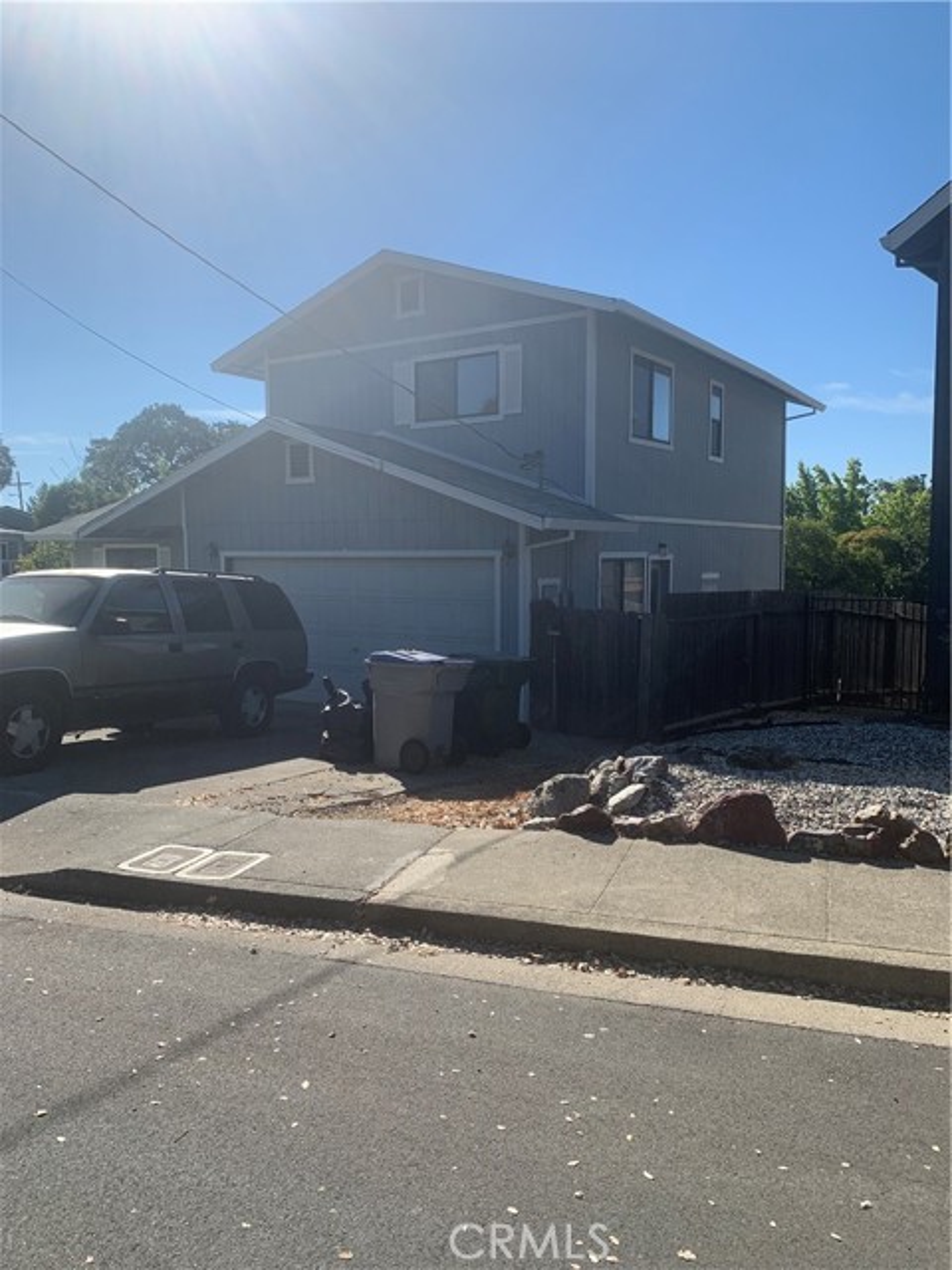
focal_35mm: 26
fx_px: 953
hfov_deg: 53.1
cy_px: 635
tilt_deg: -3.7
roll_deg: -0.6
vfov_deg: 67.3
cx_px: 476
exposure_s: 1/3185
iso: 25
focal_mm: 4.25
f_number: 1.8
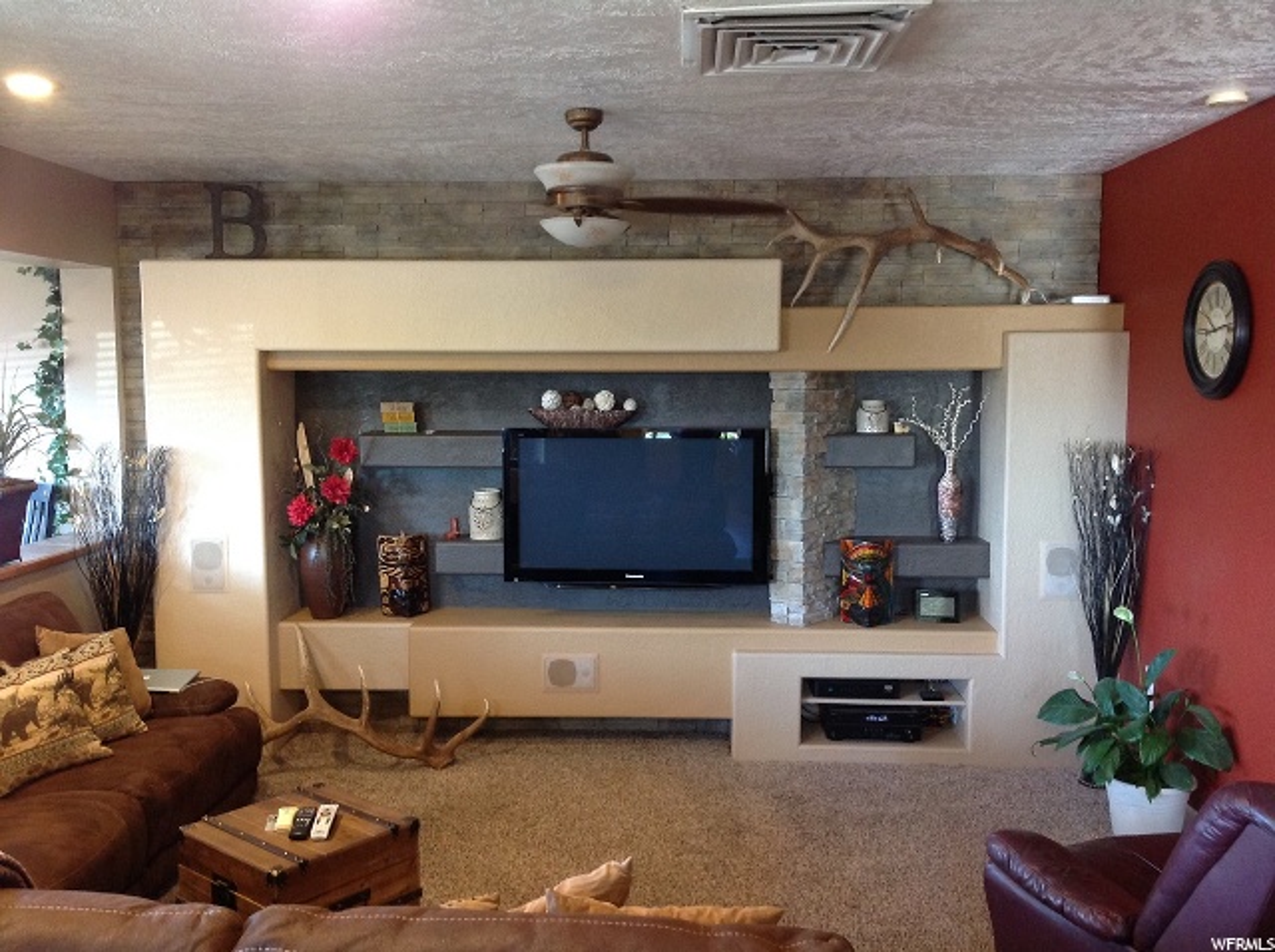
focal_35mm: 35
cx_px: 638
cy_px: 476
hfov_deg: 52.7
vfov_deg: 40.6
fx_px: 1287
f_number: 2.4
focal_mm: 4.28
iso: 200
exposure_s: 1/15
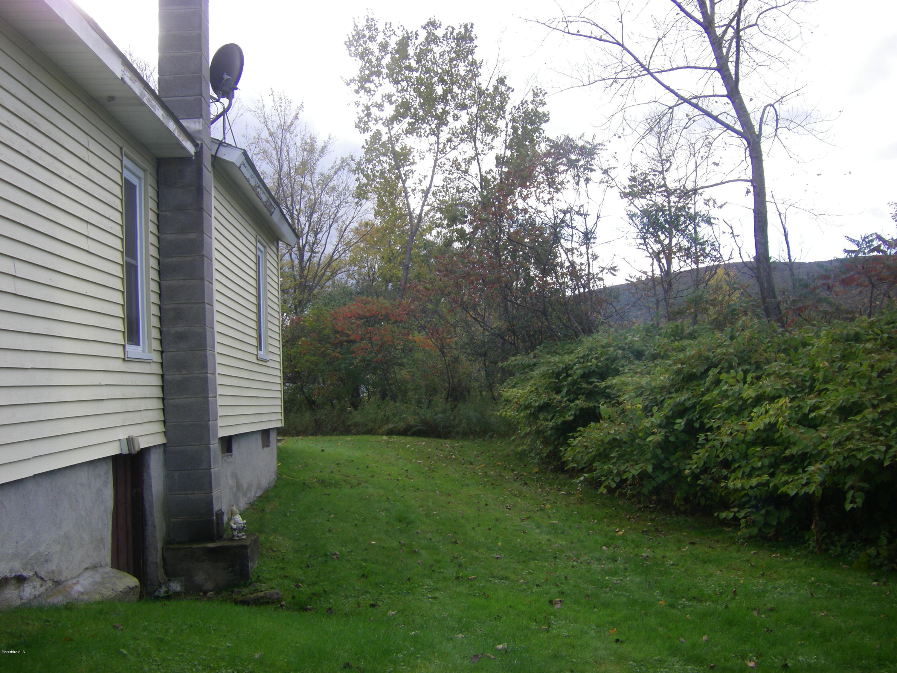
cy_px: 336
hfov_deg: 49.0
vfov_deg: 37.7
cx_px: 448
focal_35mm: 38
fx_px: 985
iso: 64
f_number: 3.5
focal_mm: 6.3
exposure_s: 1/160
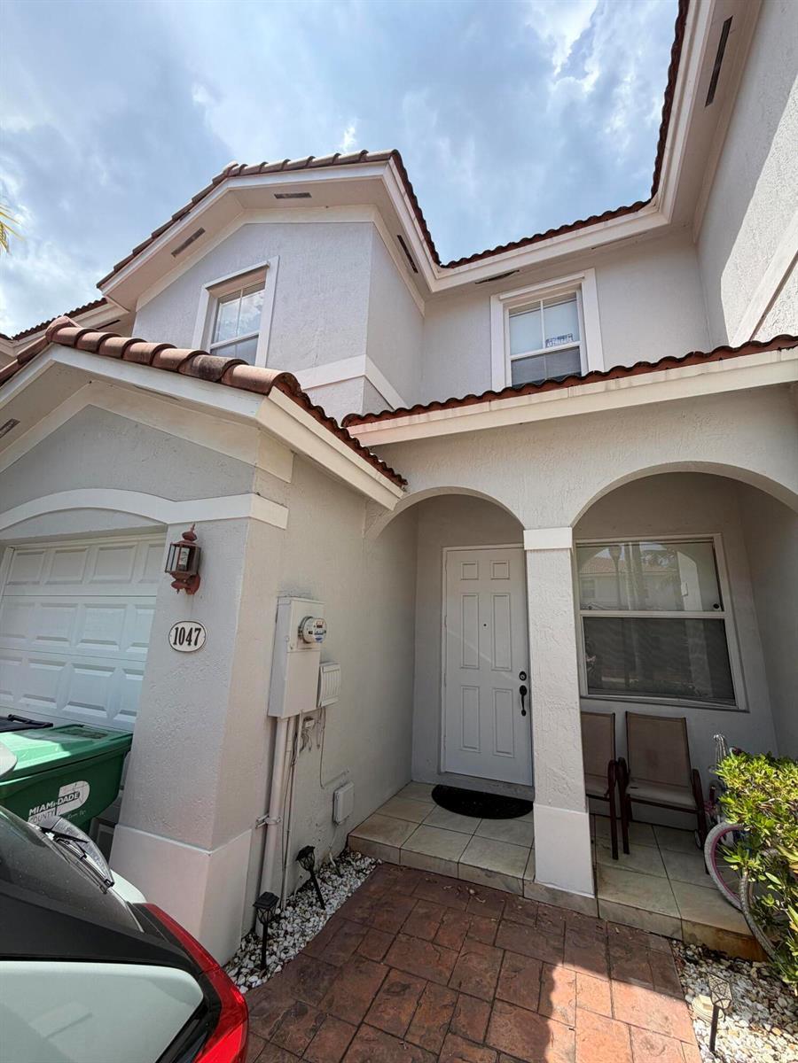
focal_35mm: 14
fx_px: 430
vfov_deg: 102.1
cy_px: 532
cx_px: 399
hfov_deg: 85.7
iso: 32
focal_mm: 2.22
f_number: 2.2
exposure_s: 1/770
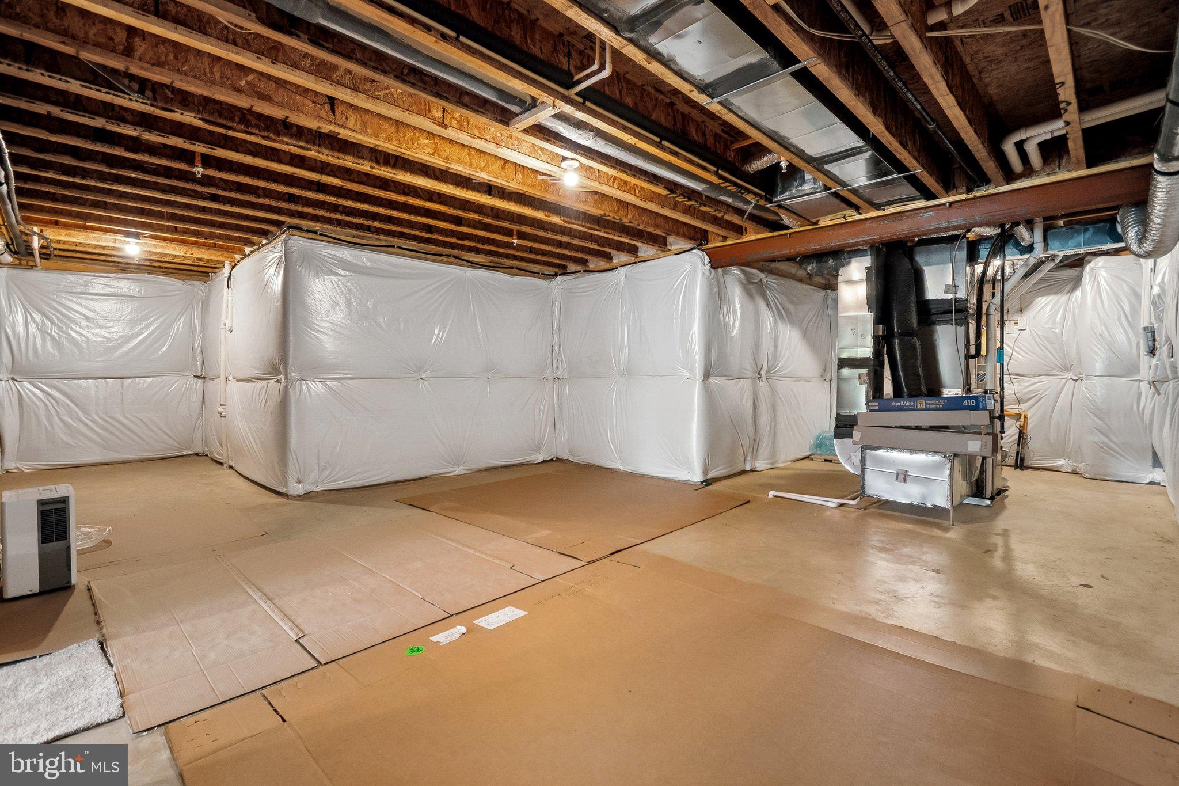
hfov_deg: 100.4
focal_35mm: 15
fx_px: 491
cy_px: 393
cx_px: 590
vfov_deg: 77.3
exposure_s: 1/10
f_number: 5.6
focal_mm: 10
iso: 400
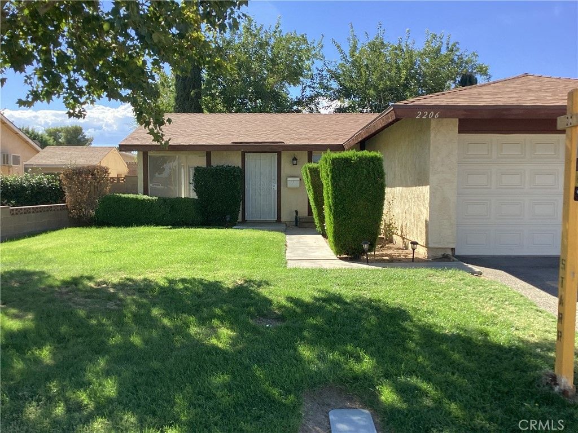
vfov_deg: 45.4
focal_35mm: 31
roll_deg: -0.6
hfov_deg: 58.4
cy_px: 216
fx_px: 518
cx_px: 289
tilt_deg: -6.3
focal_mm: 3.3
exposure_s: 1/448
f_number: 2.4
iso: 25
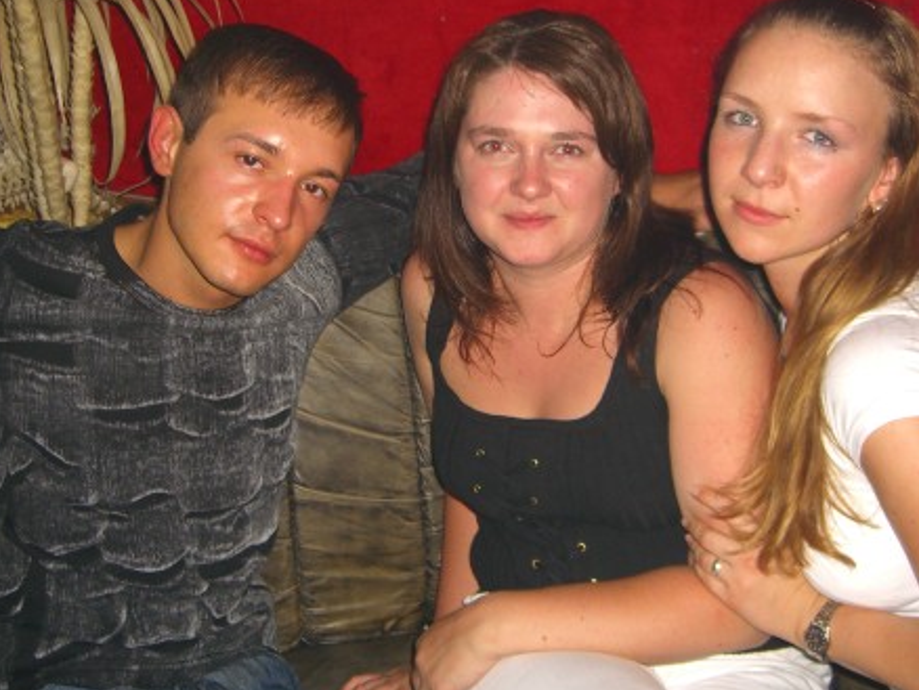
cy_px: 277
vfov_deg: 28.0
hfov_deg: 36.8
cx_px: 476
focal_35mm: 52
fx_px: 1381
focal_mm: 7.9
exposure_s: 1/60
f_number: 2.8
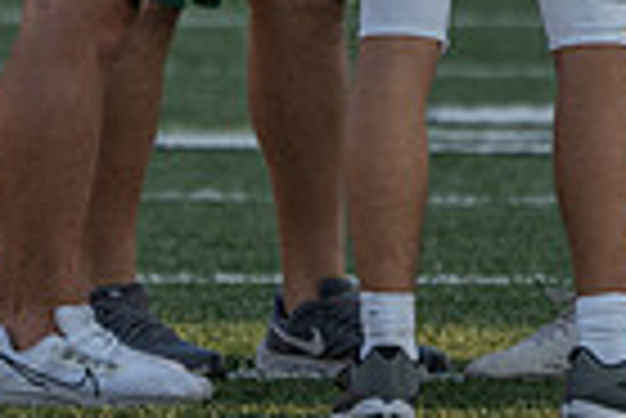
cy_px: -342
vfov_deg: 0.7
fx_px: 34100
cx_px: 271
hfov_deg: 1.1
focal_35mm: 1959
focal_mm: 400
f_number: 5.6
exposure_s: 1/1000
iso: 640
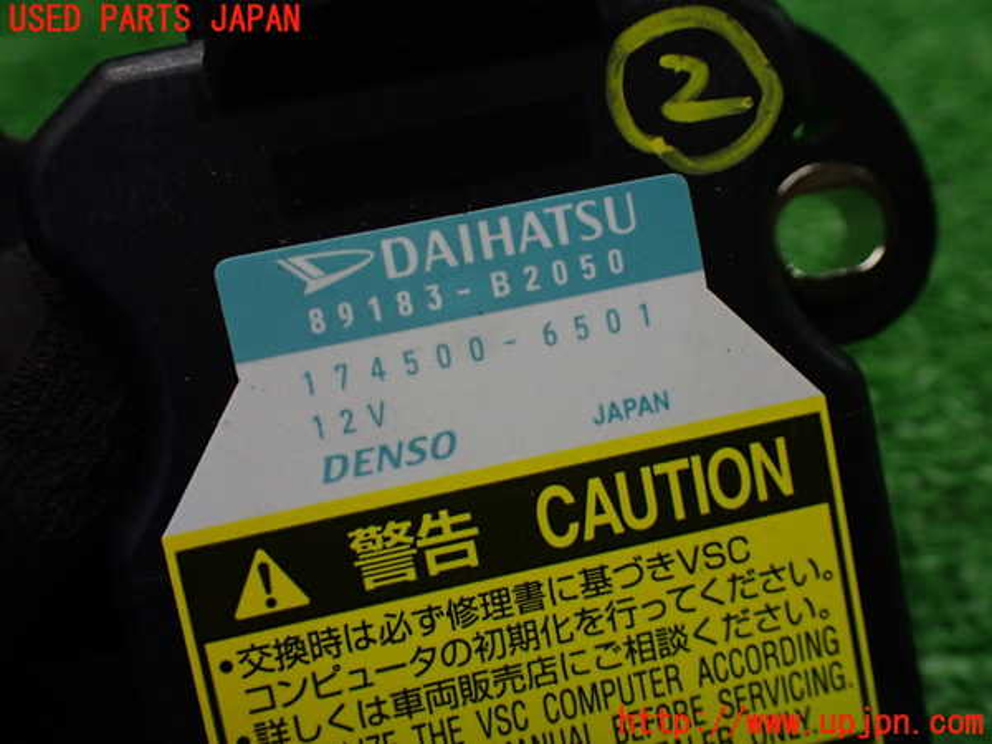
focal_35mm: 36
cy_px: 372
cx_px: 496
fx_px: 1032
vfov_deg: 39.7
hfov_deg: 51.4
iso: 320
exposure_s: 1/160
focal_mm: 6.37
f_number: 2.5
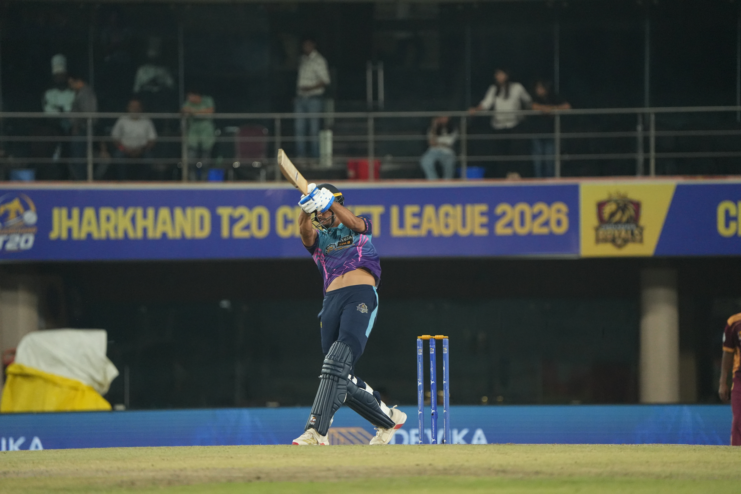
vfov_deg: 2.3
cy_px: 247
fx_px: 12226
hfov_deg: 3.5
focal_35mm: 594
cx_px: 370
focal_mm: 594
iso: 6400
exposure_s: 1/1250
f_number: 6.3
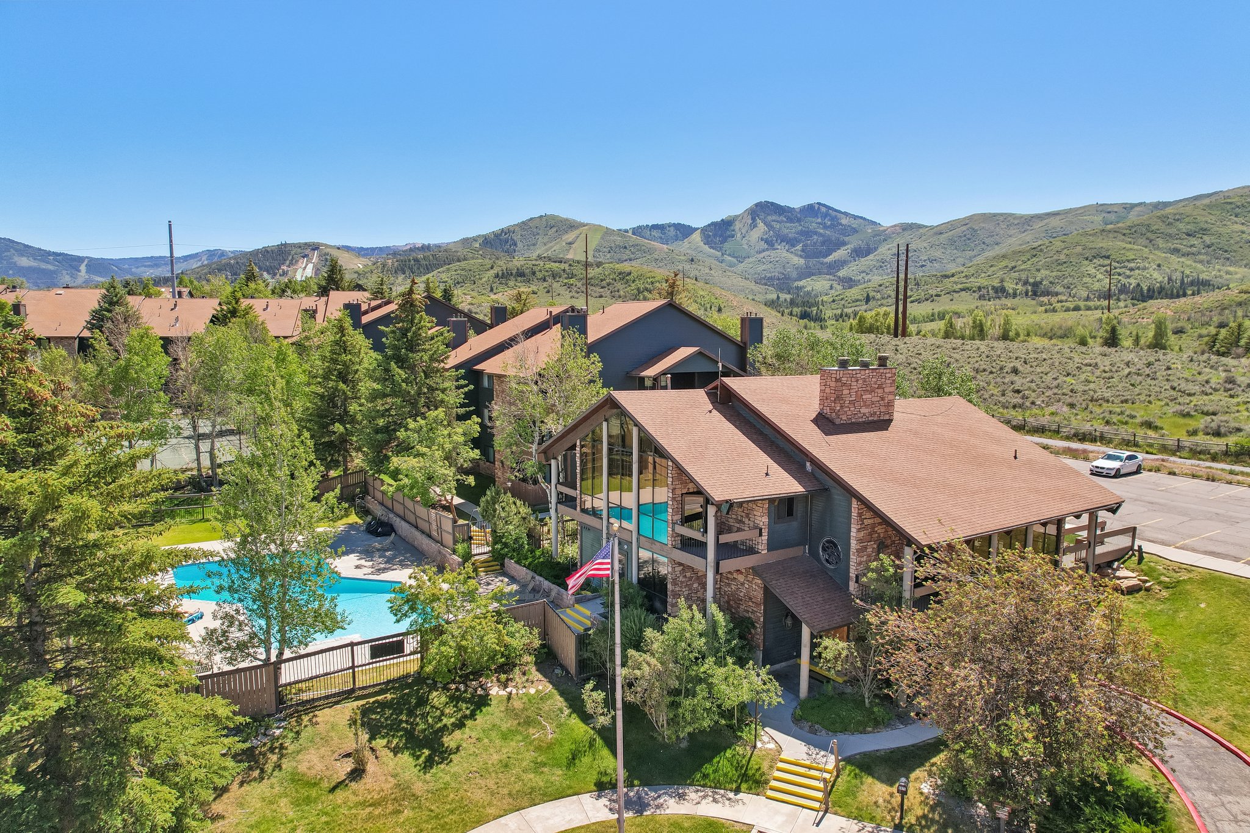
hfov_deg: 78.6
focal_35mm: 22
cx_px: 625
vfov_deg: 57.2
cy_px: 416
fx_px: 764
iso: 100
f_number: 2.8
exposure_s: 1/50
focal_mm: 8.4
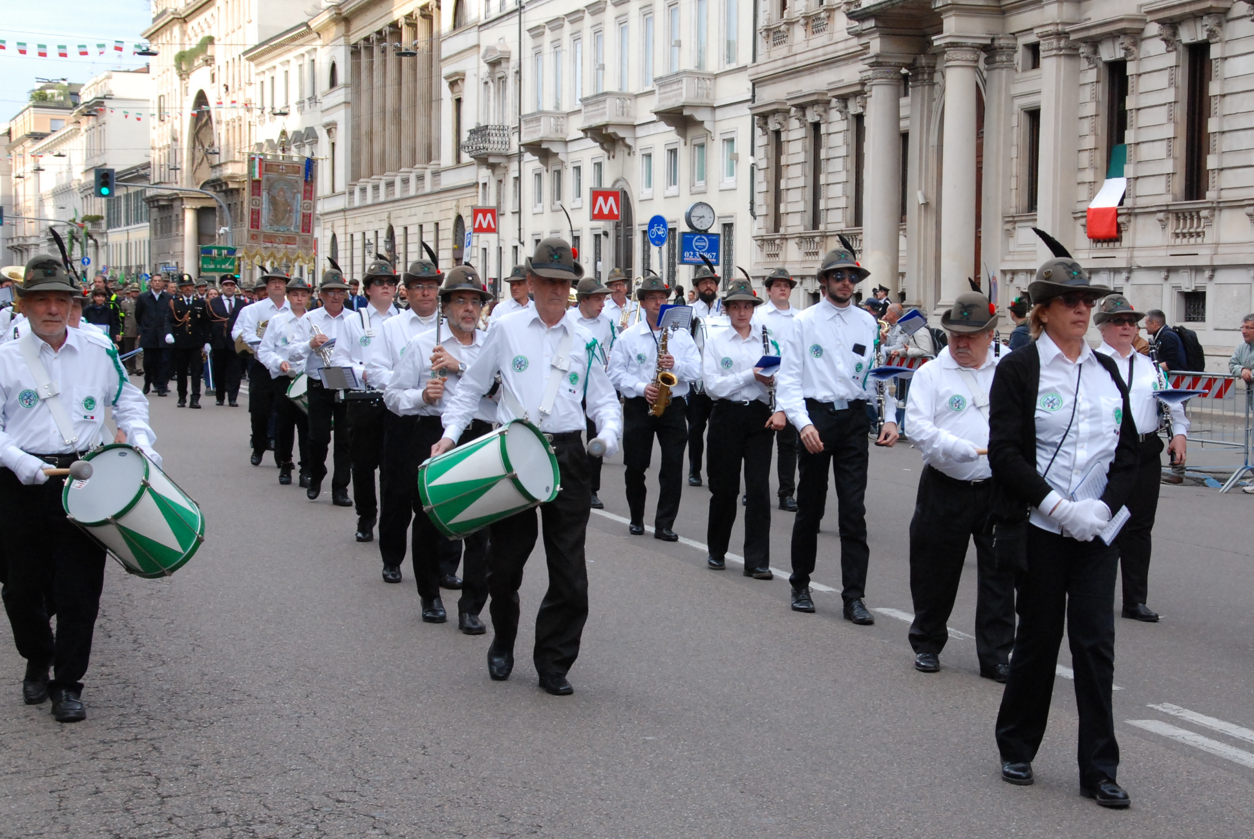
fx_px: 2511
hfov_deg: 28.0
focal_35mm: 72
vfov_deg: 19.0
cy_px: 402
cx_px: 737
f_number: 8
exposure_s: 1/250
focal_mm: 34
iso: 800
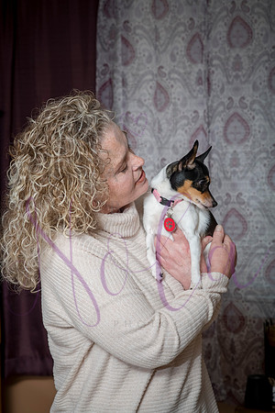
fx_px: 974
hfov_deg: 16.1
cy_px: 206
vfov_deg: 23.9
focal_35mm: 85
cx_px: 138
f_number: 8
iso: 400
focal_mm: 85
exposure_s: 1/200
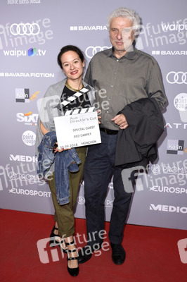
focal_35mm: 34
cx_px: 94
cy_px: 141
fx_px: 269
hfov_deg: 38.3
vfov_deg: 55.1
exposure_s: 1/160
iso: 250
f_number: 6.3
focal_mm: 23
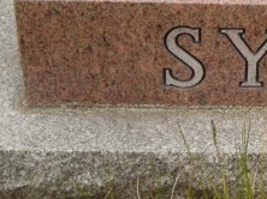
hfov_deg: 15.6
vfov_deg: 12.0
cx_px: 346
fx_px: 925
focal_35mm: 120
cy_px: -44
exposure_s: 1/345
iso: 50
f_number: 3.2
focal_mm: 6.3
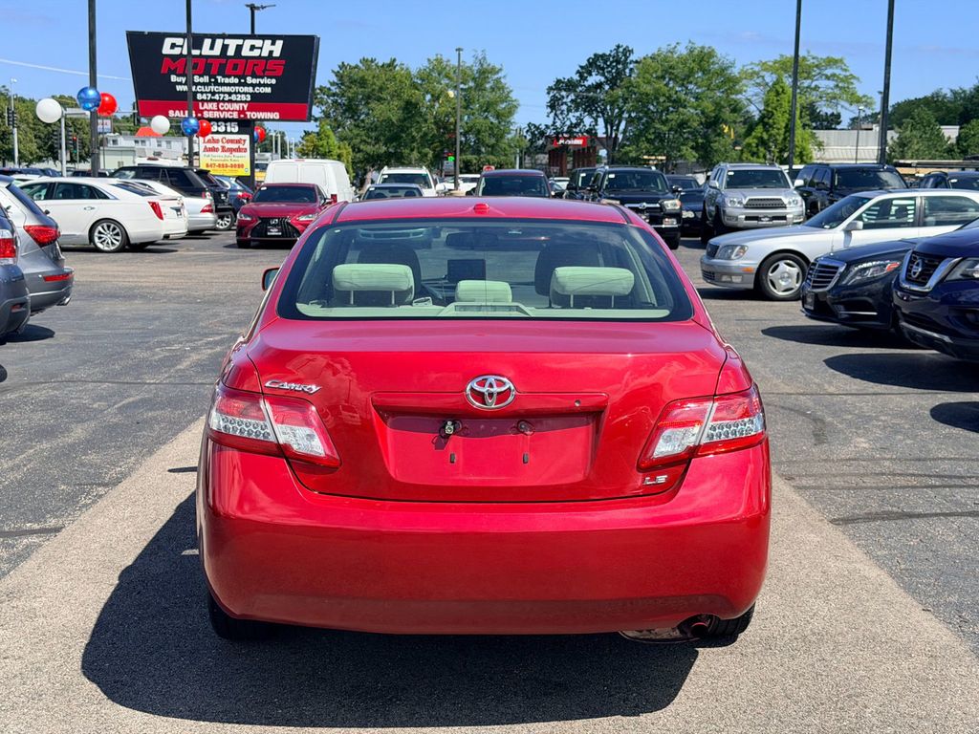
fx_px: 1358
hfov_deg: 39.7
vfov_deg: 30.3
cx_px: 490
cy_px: 367
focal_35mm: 48
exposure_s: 1/4329
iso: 80
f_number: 1.78
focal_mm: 6.76
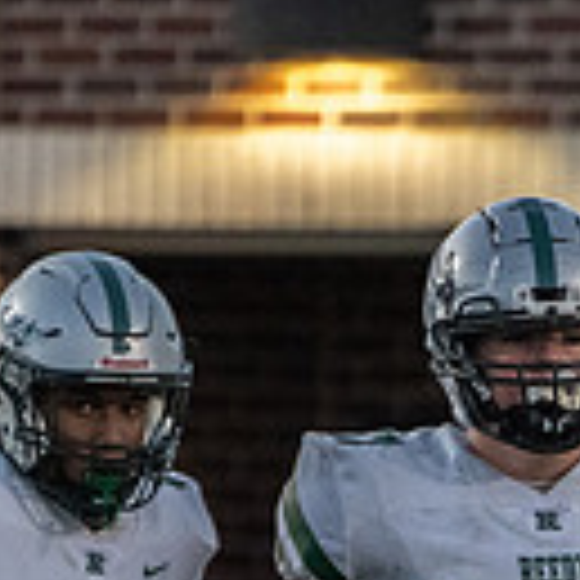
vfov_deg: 1.0
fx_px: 34728
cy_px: 998
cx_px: 1036
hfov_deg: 1.0
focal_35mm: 1832
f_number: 5.6
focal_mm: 400
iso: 5000
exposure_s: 1/1000
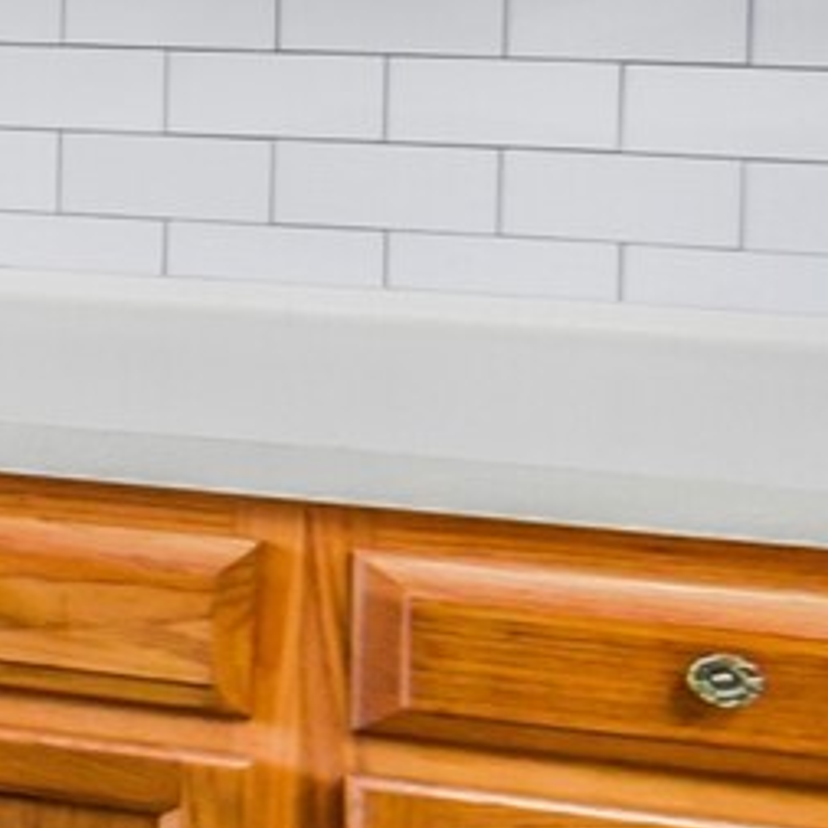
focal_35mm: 102
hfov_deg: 9.0
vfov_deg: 16.5
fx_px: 2760
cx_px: -2216
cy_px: -105
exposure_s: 1/25
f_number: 11
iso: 500
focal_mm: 14
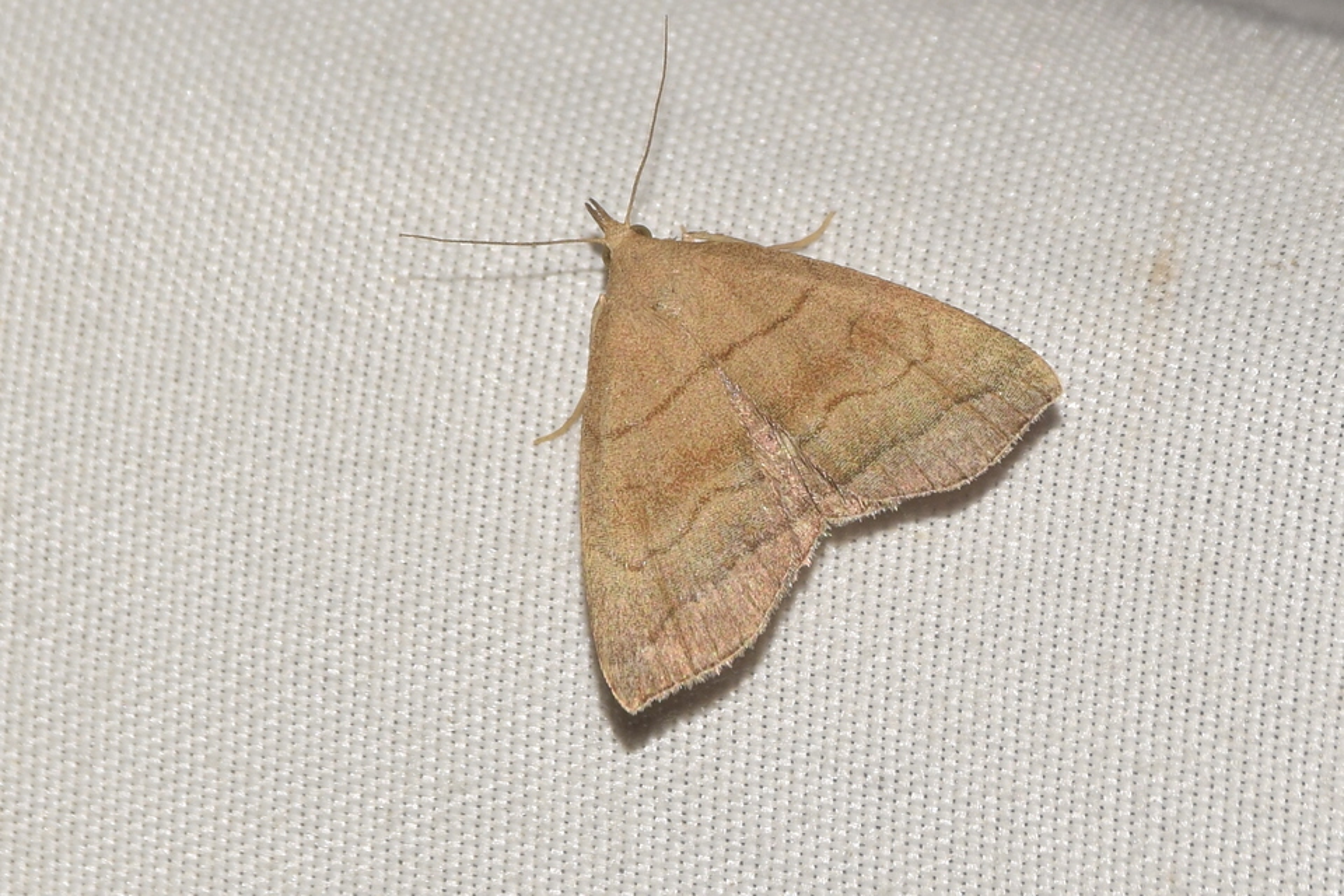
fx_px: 7839
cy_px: 448
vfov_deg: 6.5
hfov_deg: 9.8
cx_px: 672
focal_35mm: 210
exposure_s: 1/160
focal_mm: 140
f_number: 13
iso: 100
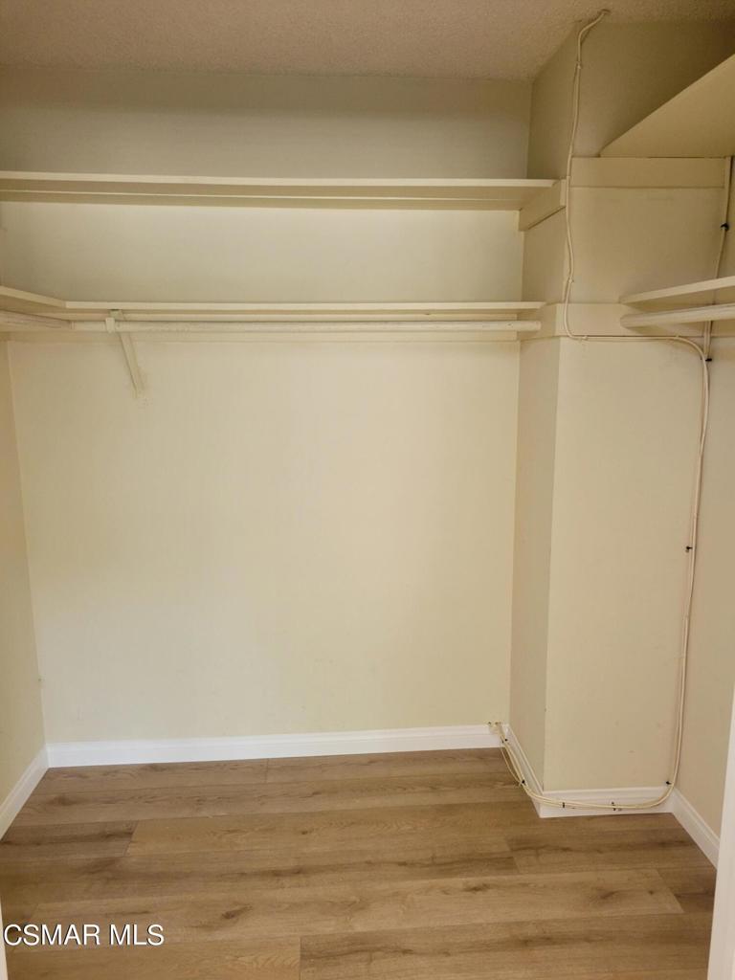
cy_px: 490
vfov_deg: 67.3
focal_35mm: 26
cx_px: 368
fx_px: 736
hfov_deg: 53.1
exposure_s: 1/60
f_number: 1.8
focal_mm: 5.4
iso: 250
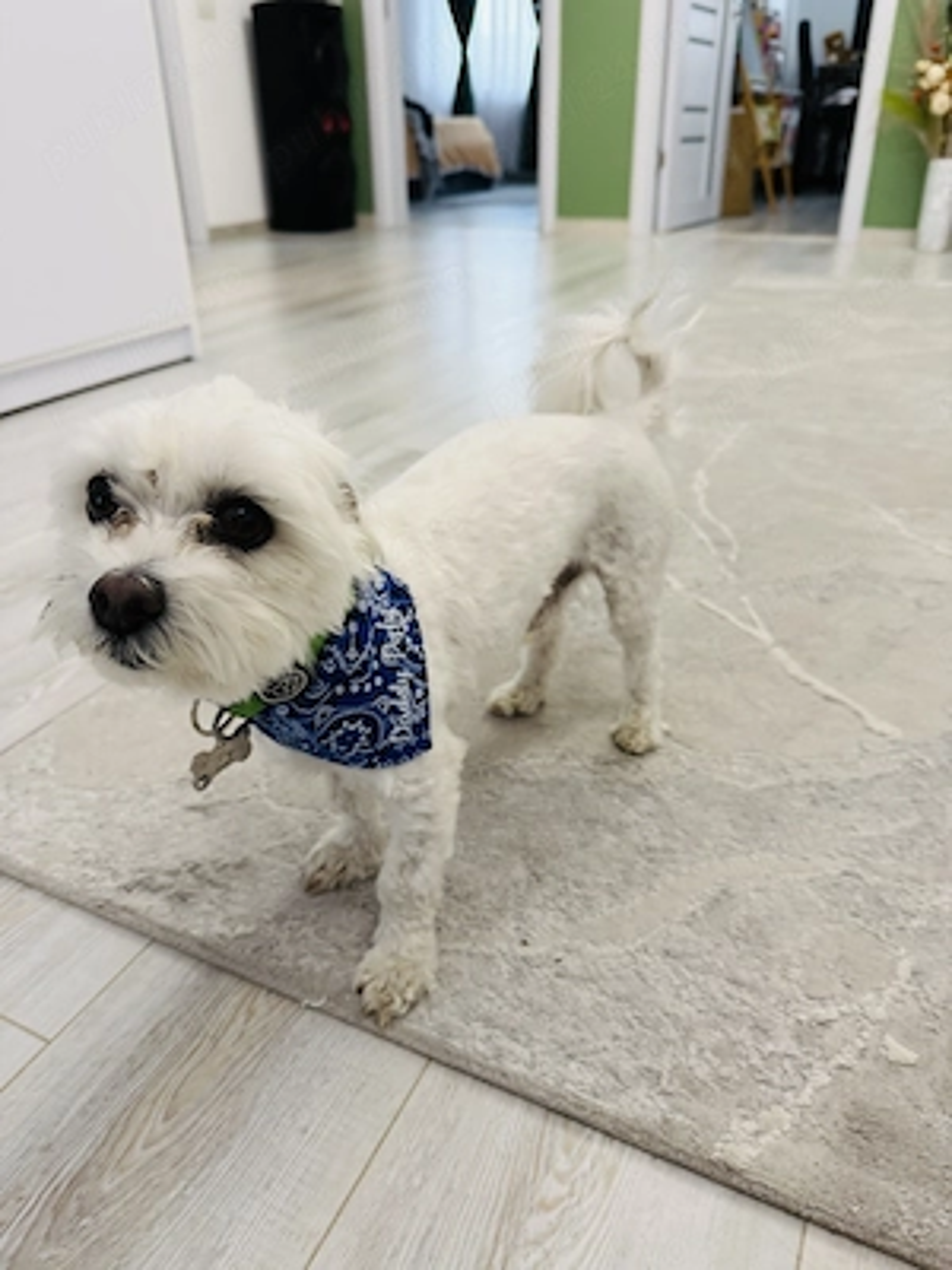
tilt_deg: -29.4
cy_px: 635
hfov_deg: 56.8
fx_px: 880
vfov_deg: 71.6
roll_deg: +1.6
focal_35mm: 24
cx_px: 476
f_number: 1.78
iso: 160
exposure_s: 1/50
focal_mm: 6.76
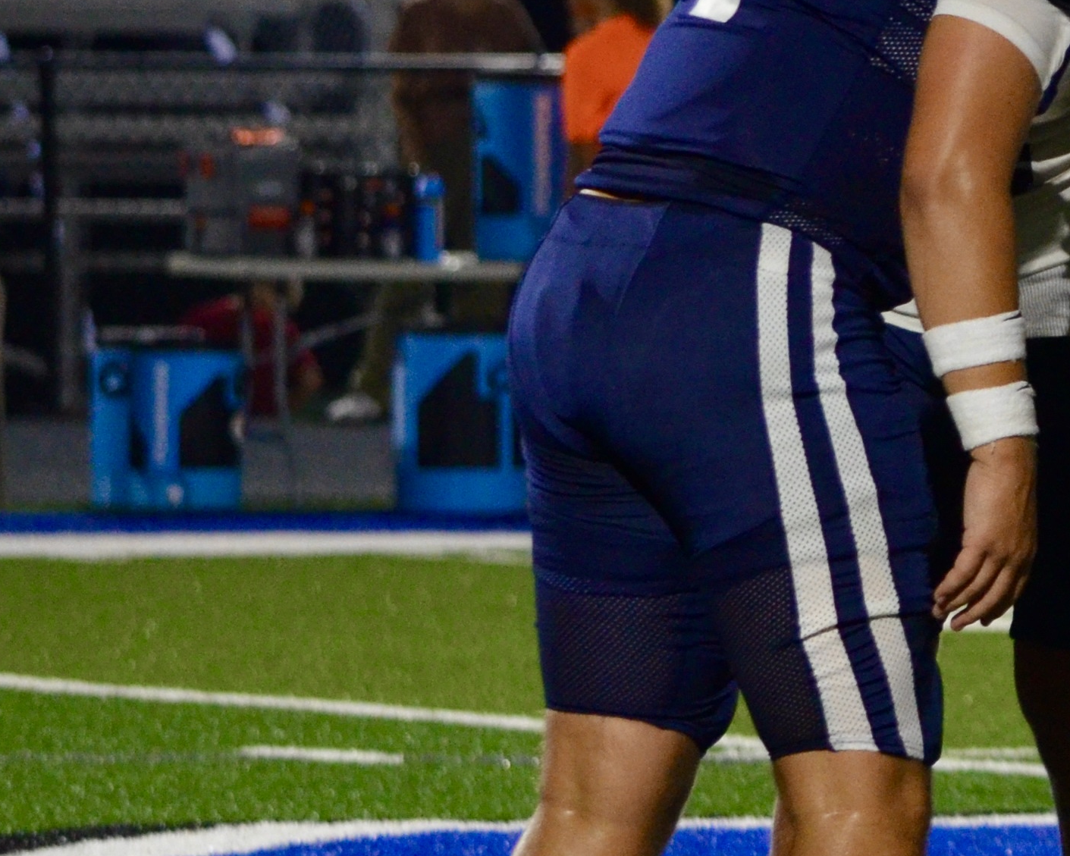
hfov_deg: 3.0
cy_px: 299
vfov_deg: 2.4
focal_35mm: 638
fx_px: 20205
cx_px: 1542
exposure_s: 1/200
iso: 1600
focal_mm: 130
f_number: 4.8
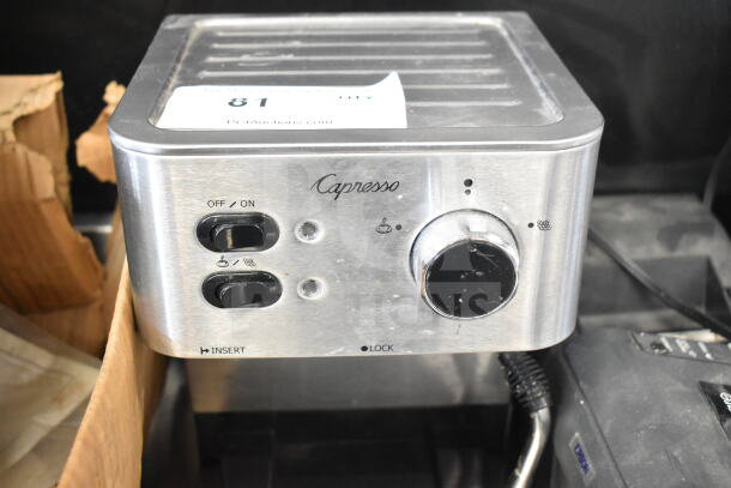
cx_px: 366
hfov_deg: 41.1
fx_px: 975
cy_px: 244
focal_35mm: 48
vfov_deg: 28.1
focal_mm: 32
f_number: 4.5
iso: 5000
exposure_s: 1/50
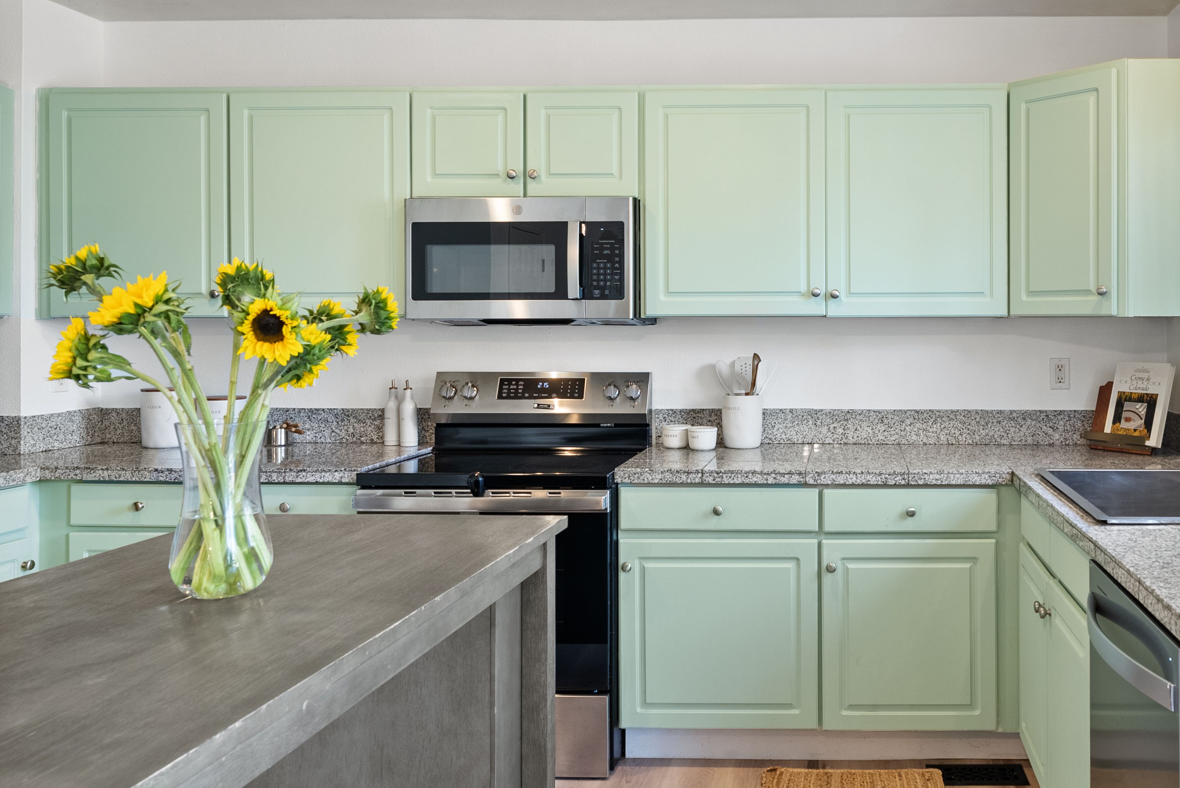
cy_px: 330
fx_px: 1017
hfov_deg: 58.3
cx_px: 824
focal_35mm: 31
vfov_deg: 42.2
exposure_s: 1/6
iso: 500
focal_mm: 22
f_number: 9
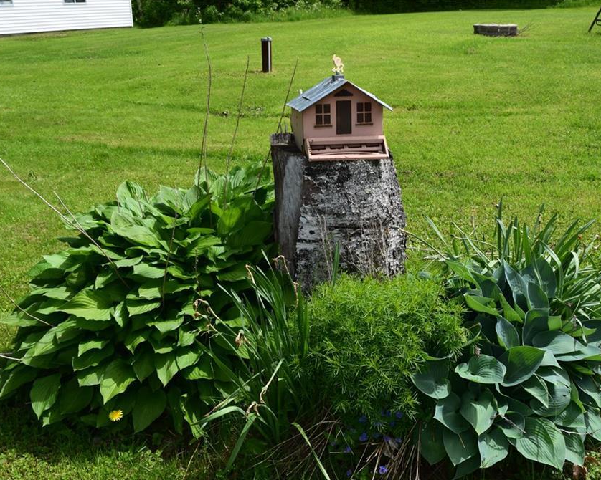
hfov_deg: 46.2
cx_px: 336
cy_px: 243
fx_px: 704
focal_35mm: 40
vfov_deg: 37.7
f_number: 11
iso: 400
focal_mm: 23
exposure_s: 1/400
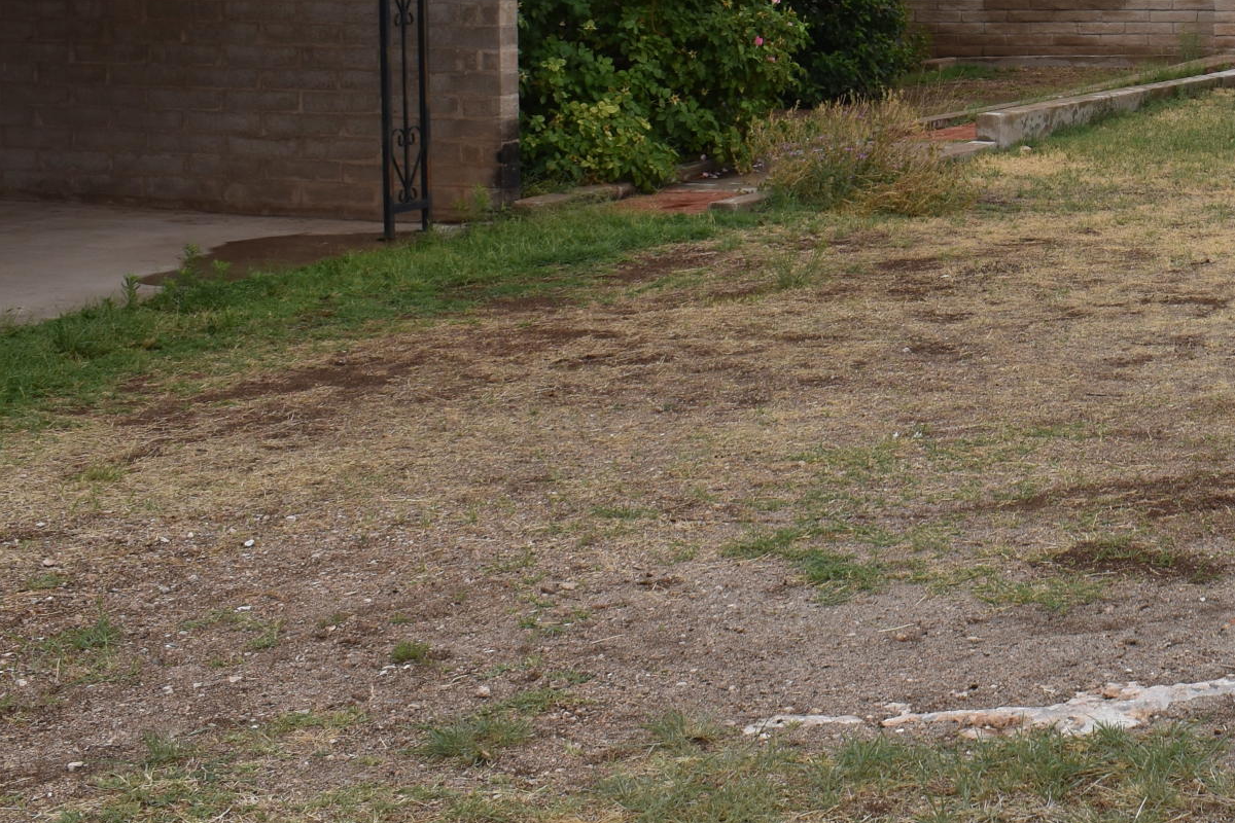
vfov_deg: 17.8
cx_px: 1197
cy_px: 30
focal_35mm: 75
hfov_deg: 25.8
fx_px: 2573
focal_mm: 20
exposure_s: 1/200
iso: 100
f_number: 9
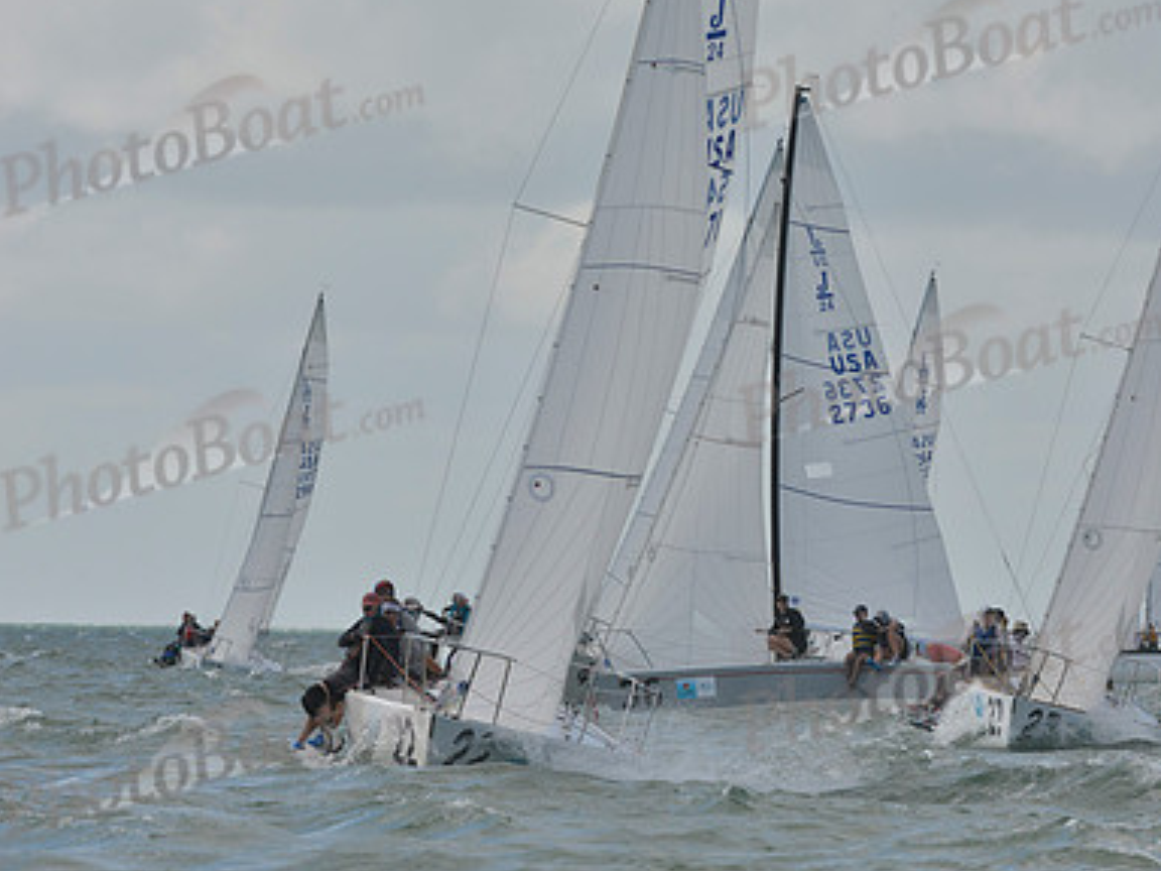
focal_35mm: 392
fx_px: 13147
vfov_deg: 3.8
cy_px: 254
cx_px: 582
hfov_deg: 5.1
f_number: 8
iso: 280
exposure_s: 1/1250
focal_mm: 270
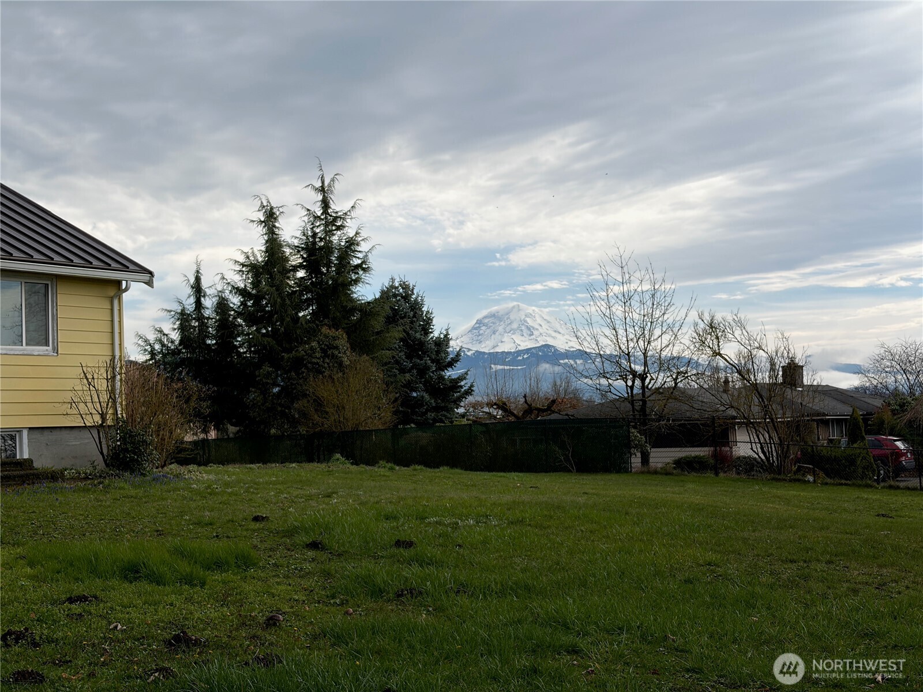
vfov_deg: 28.0
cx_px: 462
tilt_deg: +3.0
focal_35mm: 52
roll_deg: +2.9
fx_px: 1387
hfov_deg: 36.8
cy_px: 346
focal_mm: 5.96
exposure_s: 1/4065
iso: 32
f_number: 1.6
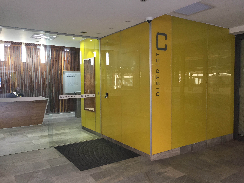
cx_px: 122
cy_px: 92
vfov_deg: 48.2
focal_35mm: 29
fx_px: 204
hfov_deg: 61.7
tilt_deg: -3.1
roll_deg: -0.5
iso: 100
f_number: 2.2
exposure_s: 1/33
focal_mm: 4.15
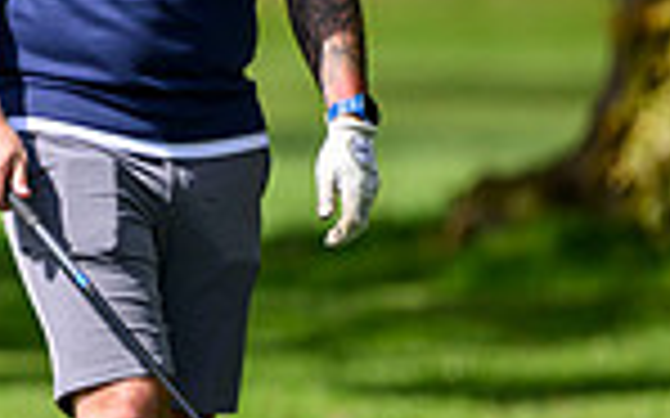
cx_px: -657
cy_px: 41
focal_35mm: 1685
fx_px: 30756
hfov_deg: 1.2
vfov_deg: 0.8
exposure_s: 1/4000
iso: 500
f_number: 3.5
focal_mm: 400
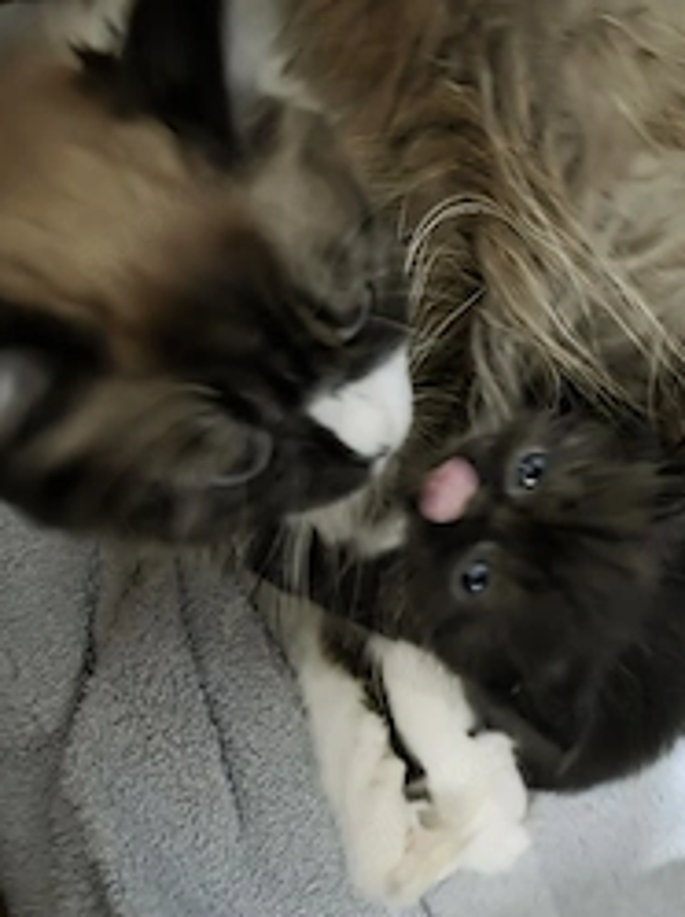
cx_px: 541
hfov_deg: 37.3
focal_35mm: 37
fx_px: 979
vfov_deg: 50.0
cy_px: 527
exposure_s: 1/14.3
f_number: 1.7
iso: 3200
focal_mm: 6.3
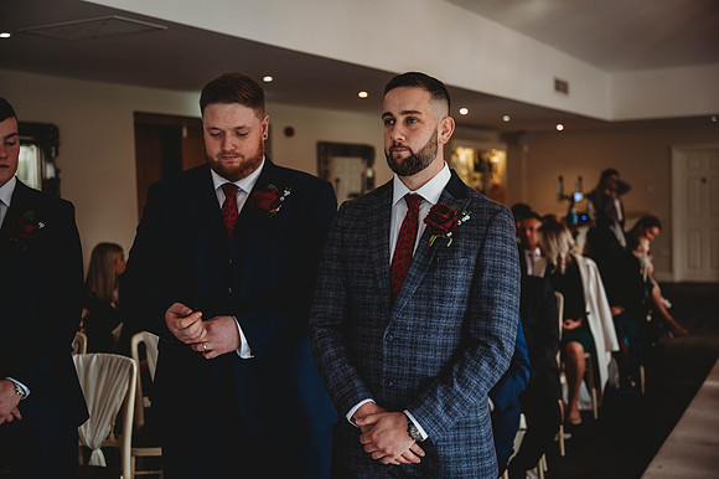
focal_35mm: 45
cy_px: 240
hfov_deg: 43.6
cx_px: 360
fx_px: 898
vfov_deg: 29.8
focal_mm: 45
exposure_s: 1/160
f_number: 2.8
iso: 400
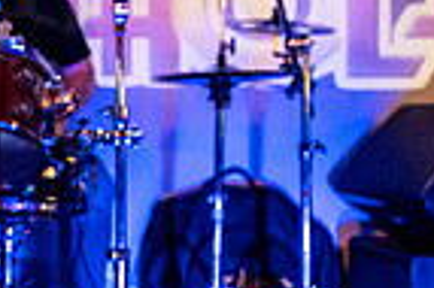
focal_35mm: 73
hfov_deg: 25.0
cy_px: 126
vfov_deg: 18.6
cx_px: -88
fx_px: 879
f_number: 2.8
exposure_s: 1/160
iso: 3200
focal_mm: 14
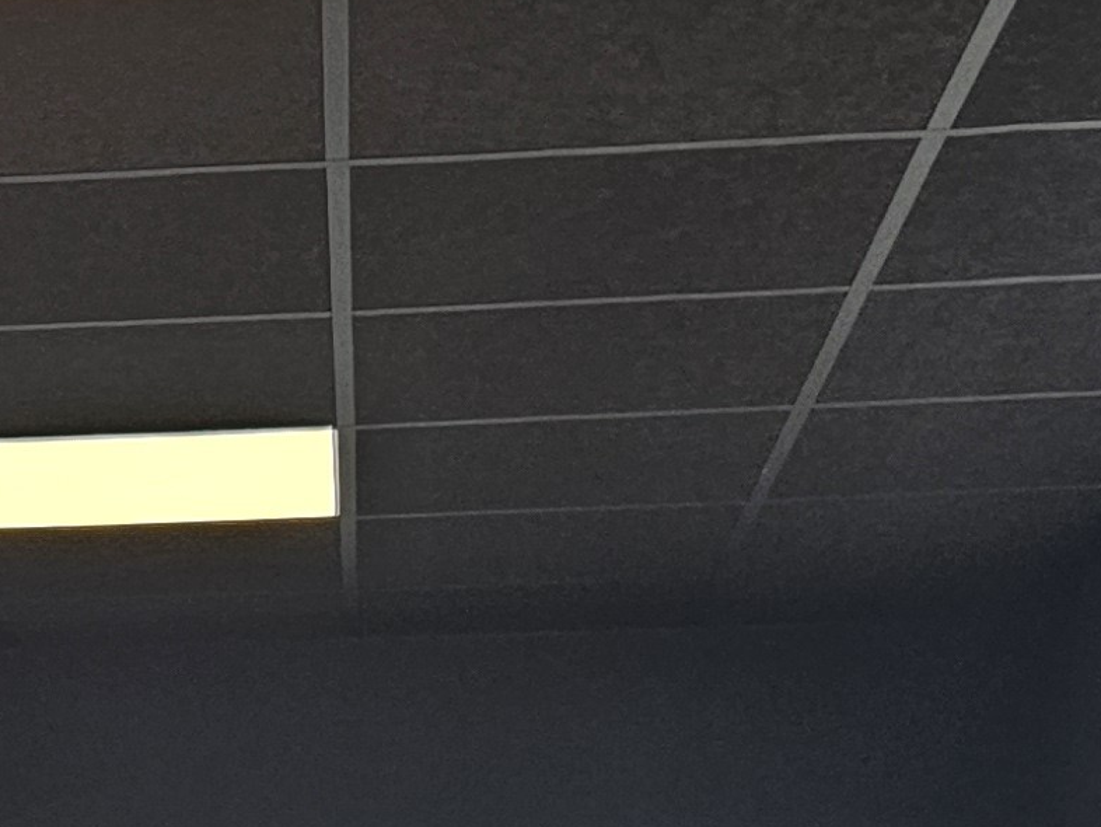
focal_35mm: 117
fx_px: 3722
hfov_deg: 16.2
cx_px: -167
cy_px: 1793
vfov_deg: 11.2
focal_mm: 5.4
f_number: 1.8
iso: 40
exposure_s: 1/100
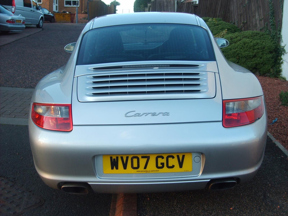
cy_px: 108
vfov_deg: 33.6
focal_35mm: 43
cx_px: 144
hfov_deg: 43.9
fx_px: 358
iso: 50
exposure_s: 1/45
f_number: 3
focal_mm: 7.2
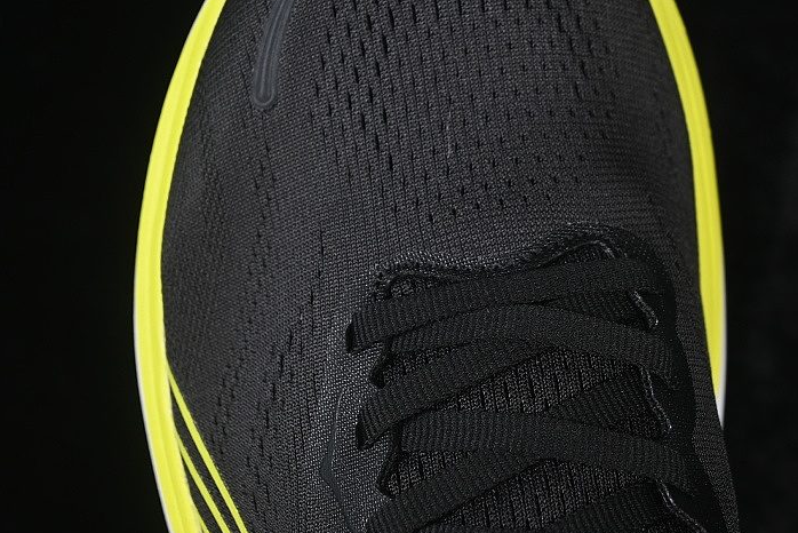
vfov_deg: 11.8
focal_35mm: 116
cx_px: 469
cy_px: 174
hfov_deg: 17.6
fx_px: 2572
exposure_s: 1/60
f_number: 6.3
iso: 160
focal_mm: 50
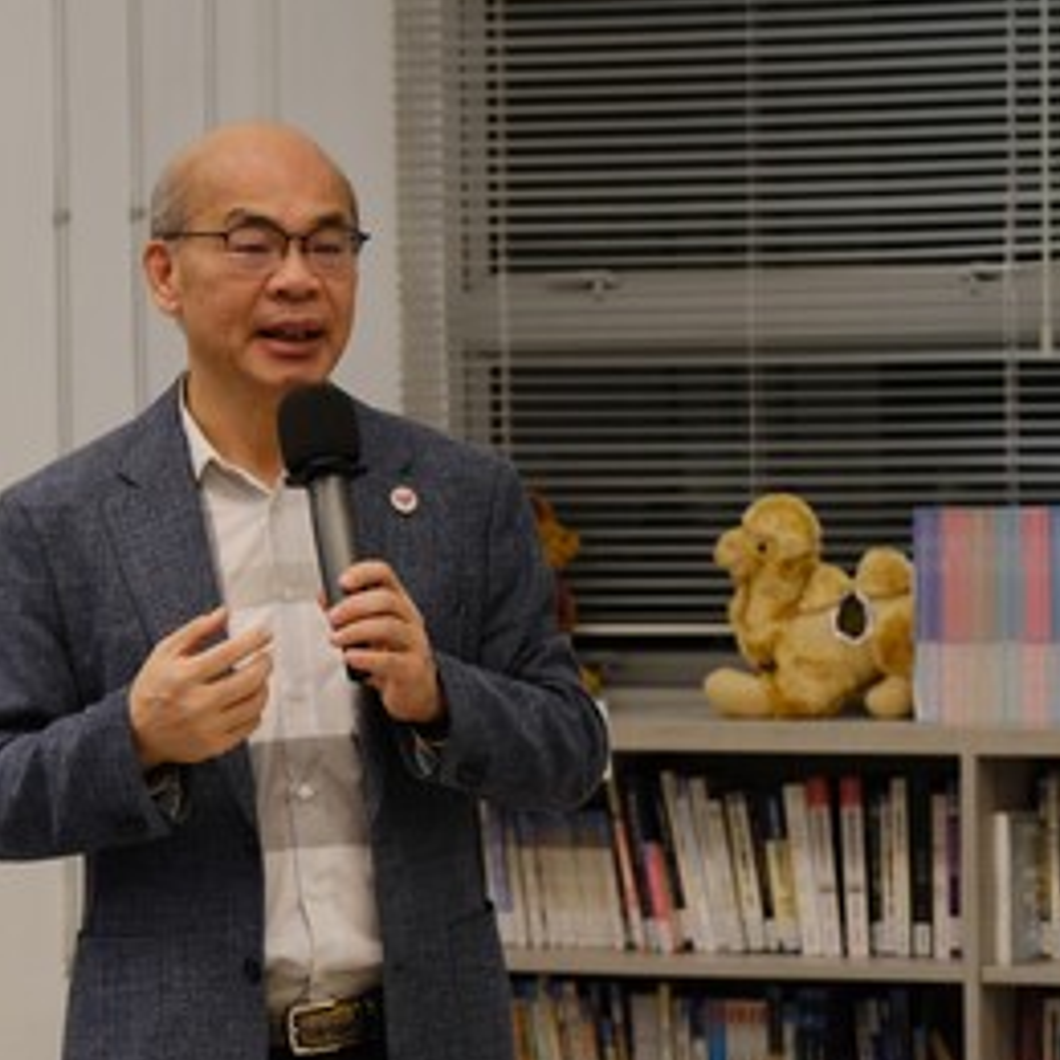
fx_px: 6756
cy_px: 607
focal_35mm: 195
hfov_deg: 9.0
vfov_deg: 9.0
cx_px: 249
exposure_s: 1/220
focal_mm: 78.1
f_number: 4
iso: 2000
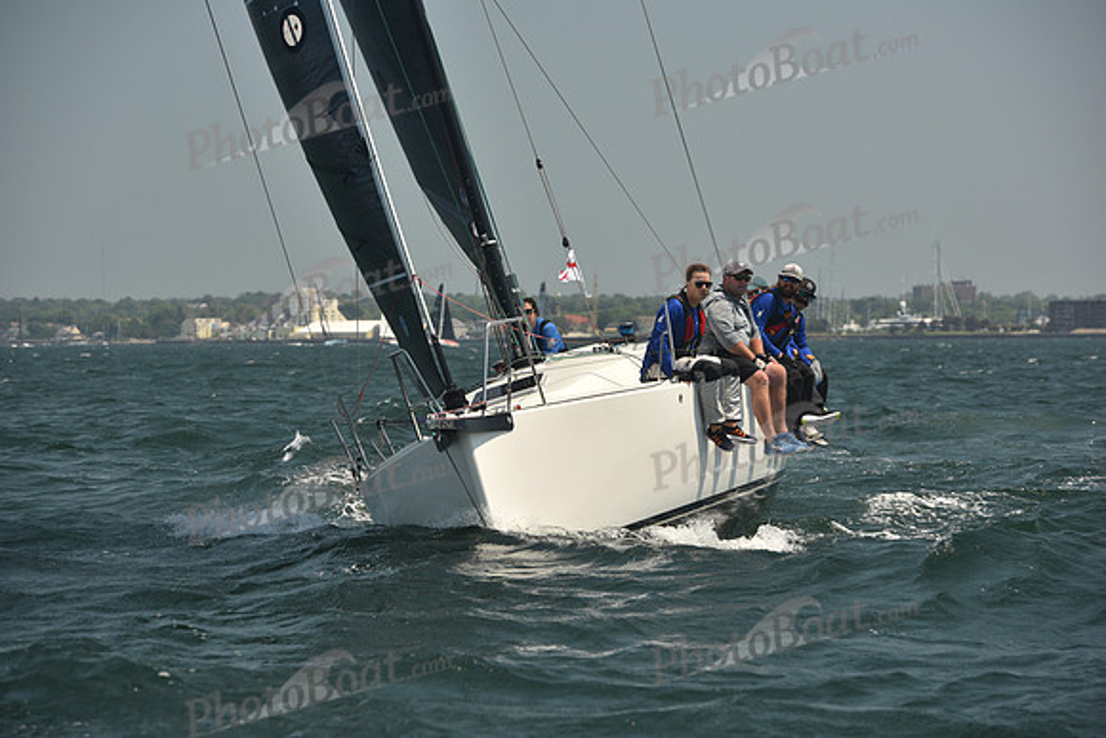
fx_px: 4609
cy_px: 369
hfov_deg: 13.7
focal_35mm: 150
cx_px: 553
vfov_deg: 9.2
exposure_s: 1/640
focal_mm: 150
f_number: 6.3
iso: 250
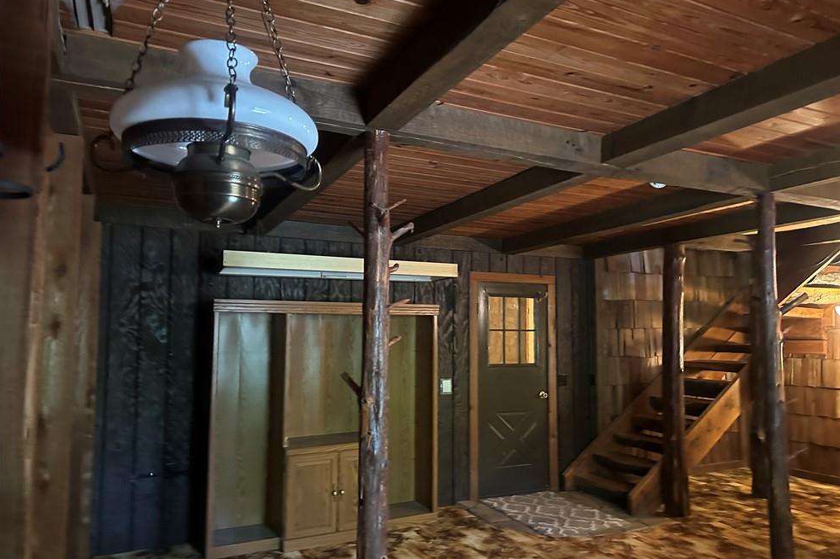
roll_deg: -0.6
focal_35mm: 26
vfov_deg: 49.5
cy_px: 291
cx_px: 434
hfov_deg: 69.4
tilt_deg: +3.3
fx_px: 607
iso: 1250
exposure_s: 1/30
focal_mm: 6.86
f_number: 1.78
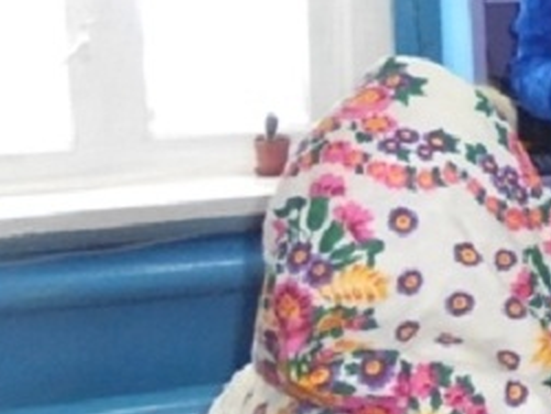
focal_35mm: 104
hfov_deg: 15.4
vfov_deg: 14.2
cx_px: 1082
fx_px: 1657
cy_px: 77
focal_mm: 4.6
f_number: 3.5
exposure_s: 1/30
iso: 400
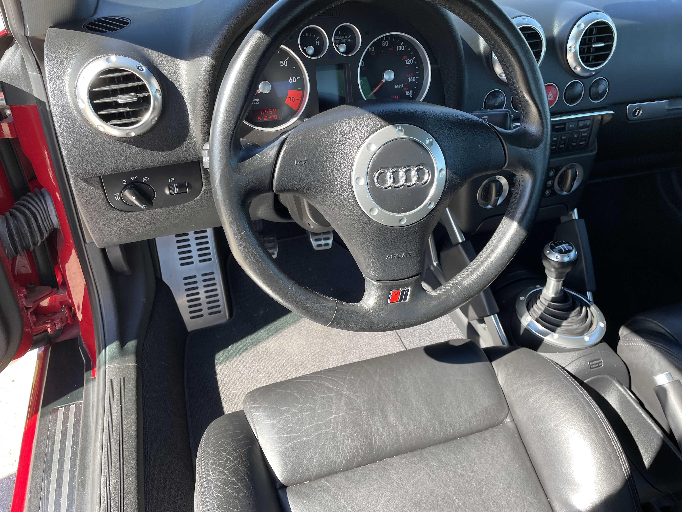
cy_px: 256
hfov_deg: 67.3
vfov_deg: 53.1
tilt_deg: -32.9
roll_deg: -1.1
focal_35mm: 26
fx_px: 512
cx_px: 341
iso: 32
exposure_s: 1/249
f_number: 1.6
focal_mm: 4.2
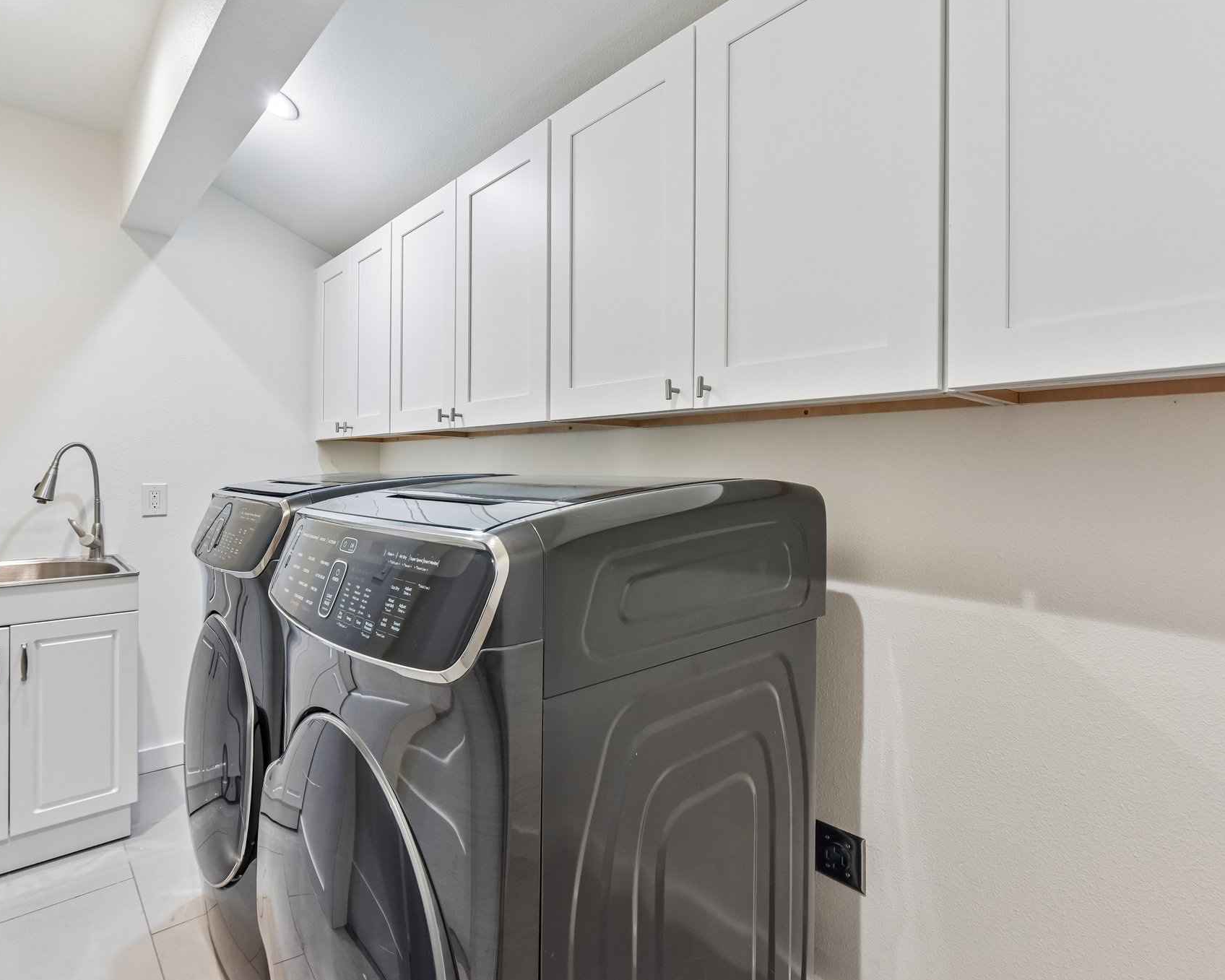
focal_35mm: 17
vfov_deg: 77.0
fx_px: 616
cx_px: 579
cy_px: 490
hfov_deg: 89.6
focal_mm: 15
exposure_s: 1/15
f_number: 8
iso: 640
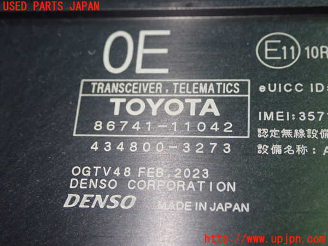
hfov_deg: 29.0
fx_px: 635
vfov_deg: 21.9
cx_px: 164
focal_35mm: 67
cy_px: 123
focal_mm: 11.88
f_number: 3.8
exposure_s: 1/60
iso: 500
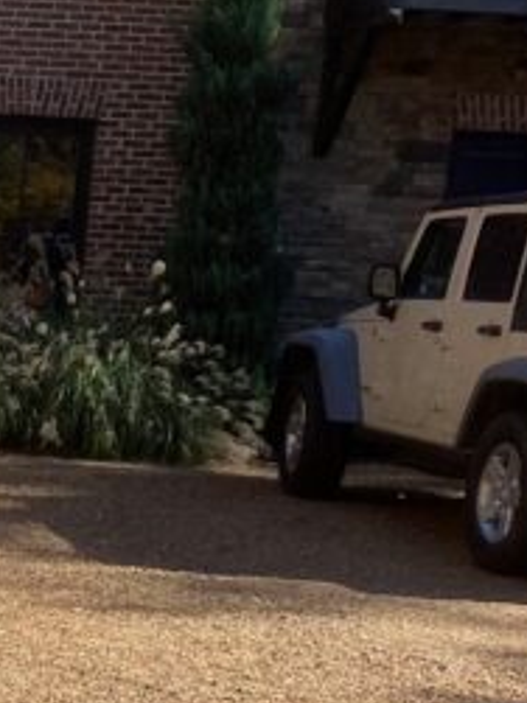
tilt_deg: -10.1
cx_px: -418
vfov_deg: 18.2
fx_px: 2154
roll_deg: -2.2
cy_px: 655
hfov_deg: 12.7
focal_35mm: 106
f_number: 1.8
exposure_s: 1/1522
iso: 32
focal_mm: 4.25
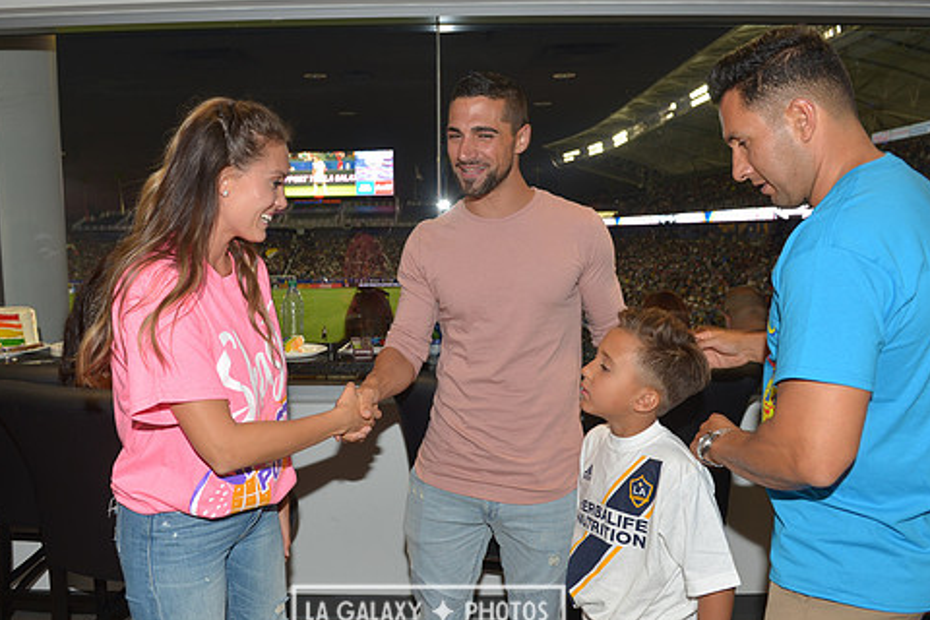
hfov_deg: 63.6
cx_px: 428
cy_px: 321
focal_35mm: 29
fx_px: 749
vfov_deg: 45.0
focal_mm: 24
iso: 200
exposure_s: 1/60
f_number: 5
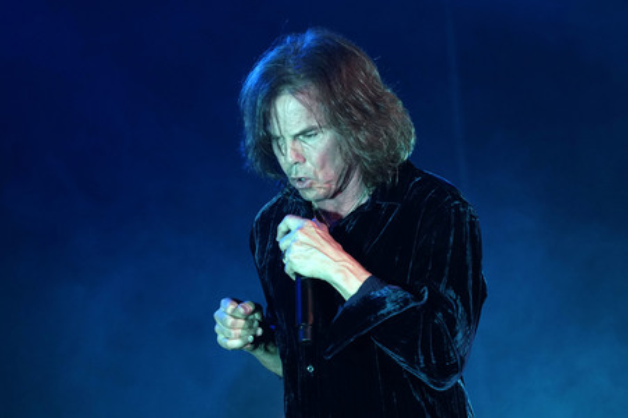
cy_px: 209
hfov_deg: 13.8
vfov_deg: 9.2
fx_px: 2597
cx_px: 314
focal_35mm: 149
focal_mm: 149
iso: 2500
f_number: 5.6
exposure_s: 1/320
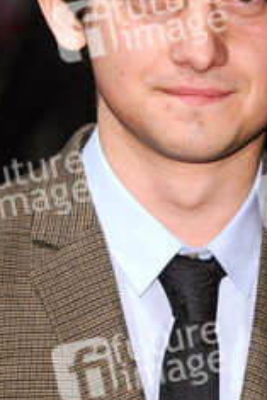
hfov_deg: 4.5
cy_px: 107
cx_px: 190
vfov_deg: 6.7
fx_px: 3410
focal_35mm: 307
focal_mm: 120
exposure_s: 1/200
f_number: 4.5
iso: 320
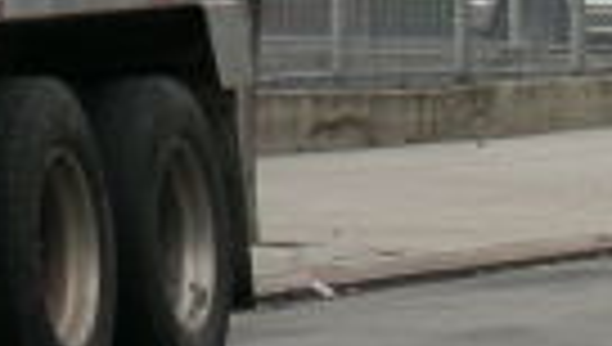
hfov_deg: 4.5
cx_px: -495
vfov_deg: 2.5
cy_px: -674
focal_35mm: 479
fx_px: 7785
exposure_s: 1/74.5
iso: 50
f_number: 5.7
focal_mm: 15.6
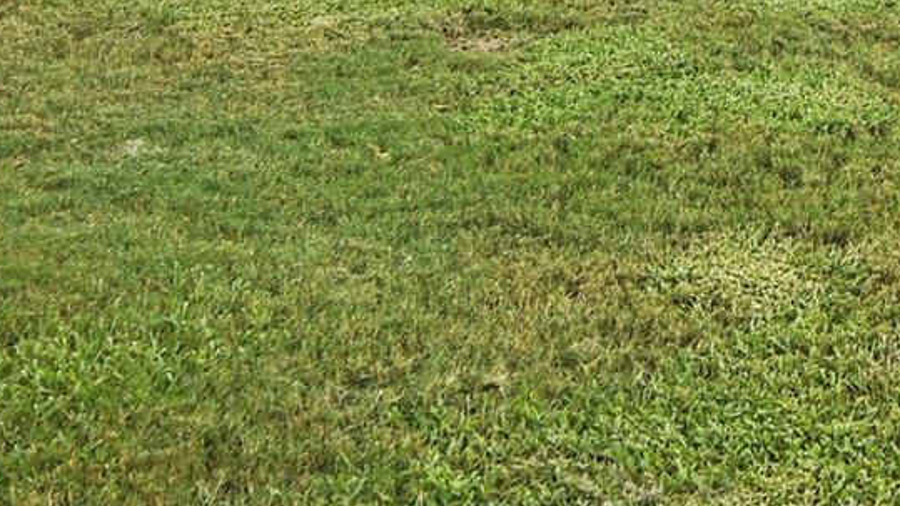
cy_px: -301
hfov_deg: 33.4
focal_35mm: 56
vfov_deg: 18.4
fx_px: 1336
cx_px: 938
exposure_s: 1/320
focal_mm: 12
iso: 250
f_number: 6.3
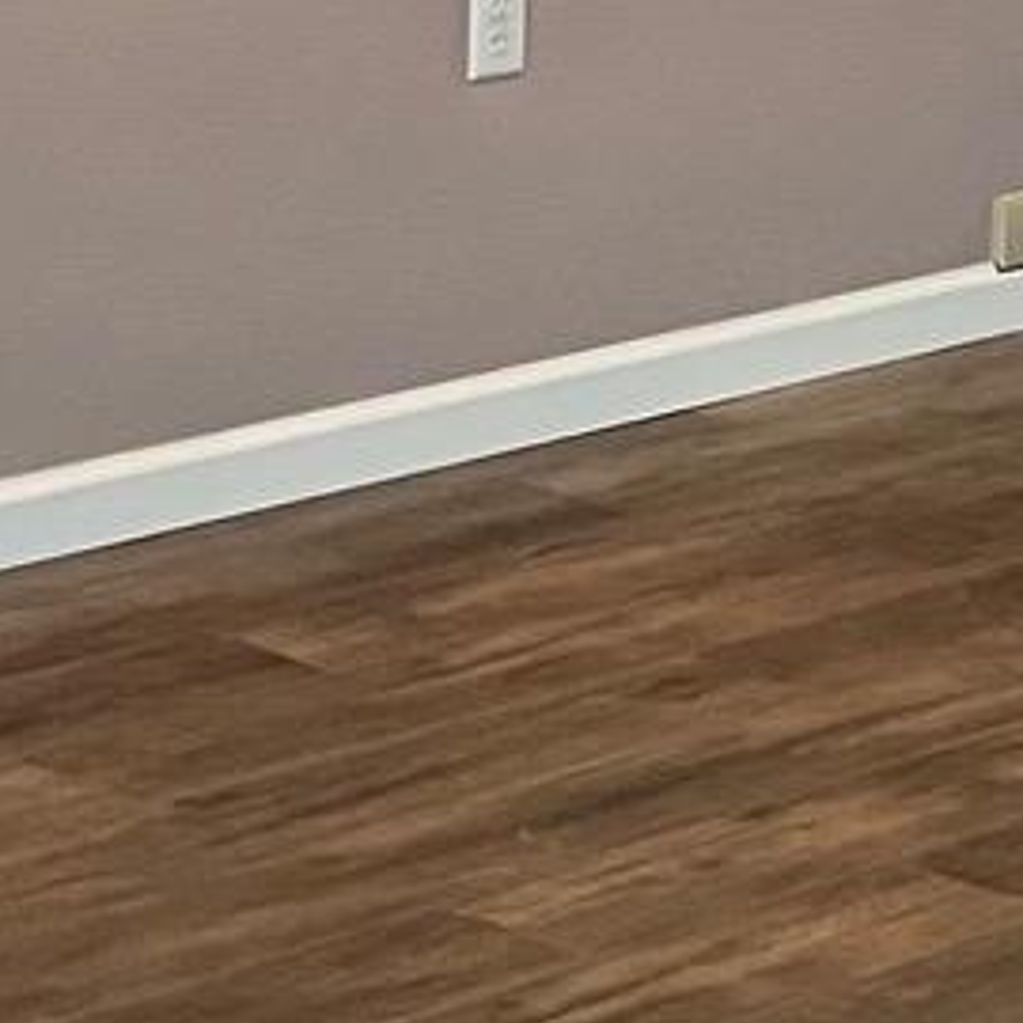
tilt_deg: -7.9
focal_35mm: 174
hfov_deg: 9.4
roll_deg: -2.2
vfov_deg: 9.9
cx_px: 1993
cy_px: -246
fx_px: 5818
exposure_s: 1/60
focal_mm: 5.7
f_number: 1.5
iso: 500
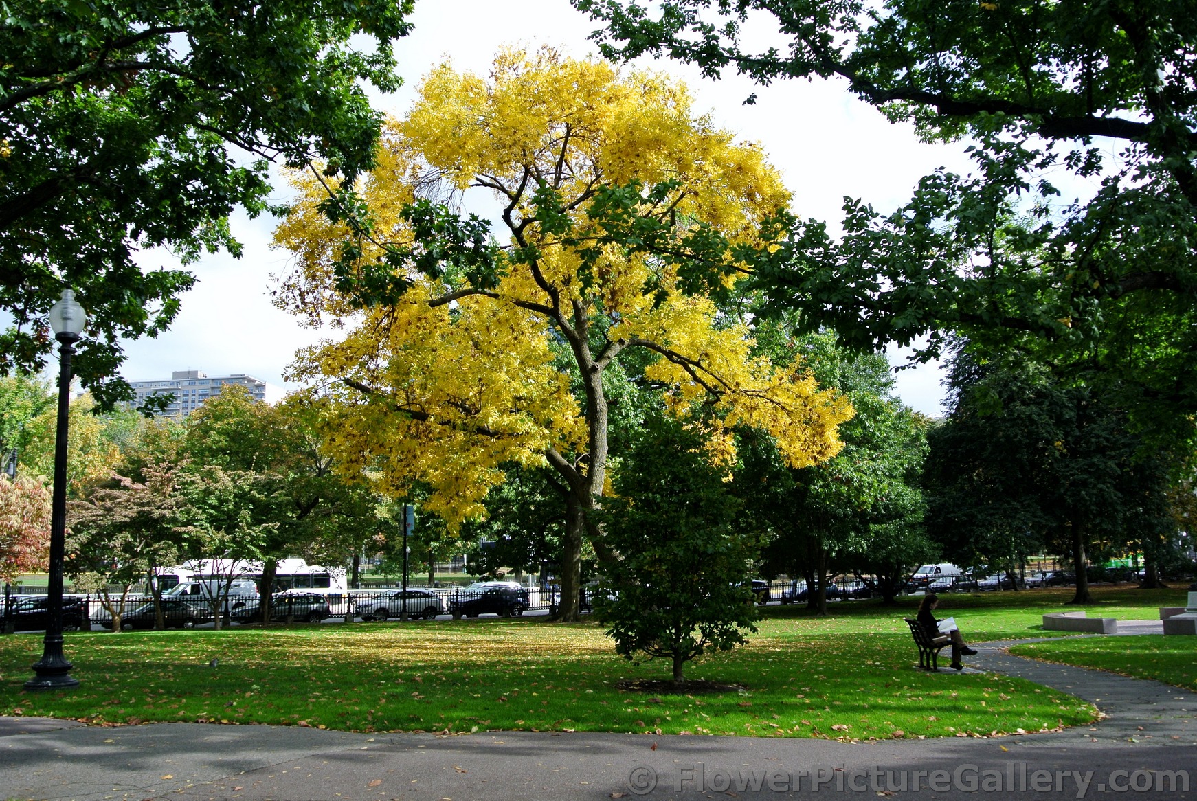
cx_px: 598
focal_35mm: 32
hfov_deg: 58.7
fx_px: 1065
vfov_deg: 41.2
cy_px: 400
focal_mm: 12.2
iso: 100
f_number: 4.5
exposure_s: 1/400
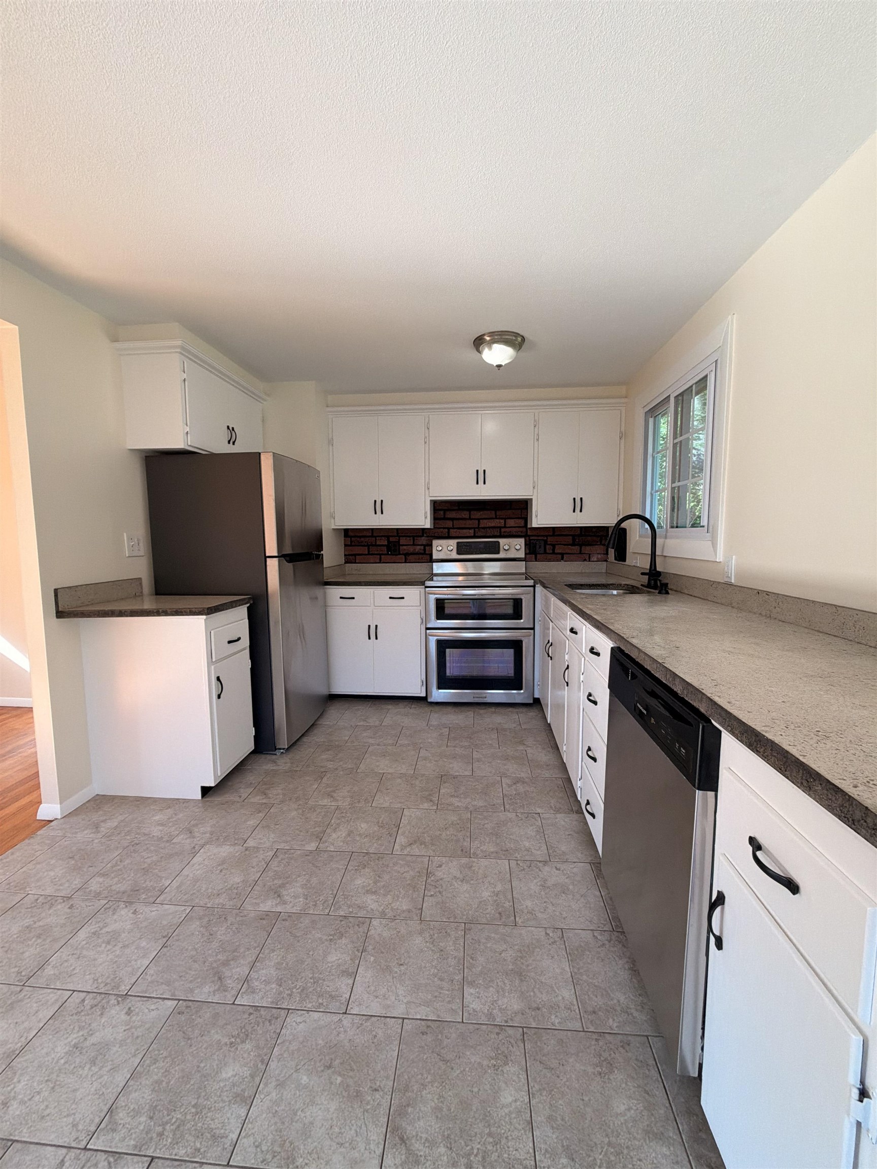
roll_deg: -0.2
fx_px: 473
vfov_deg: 102.1
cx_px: 438
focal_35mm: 14
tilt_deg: -6.3
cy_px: 584
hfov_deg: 85.7
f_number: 2.2
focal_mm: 2.22
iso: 100
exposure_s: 1/120
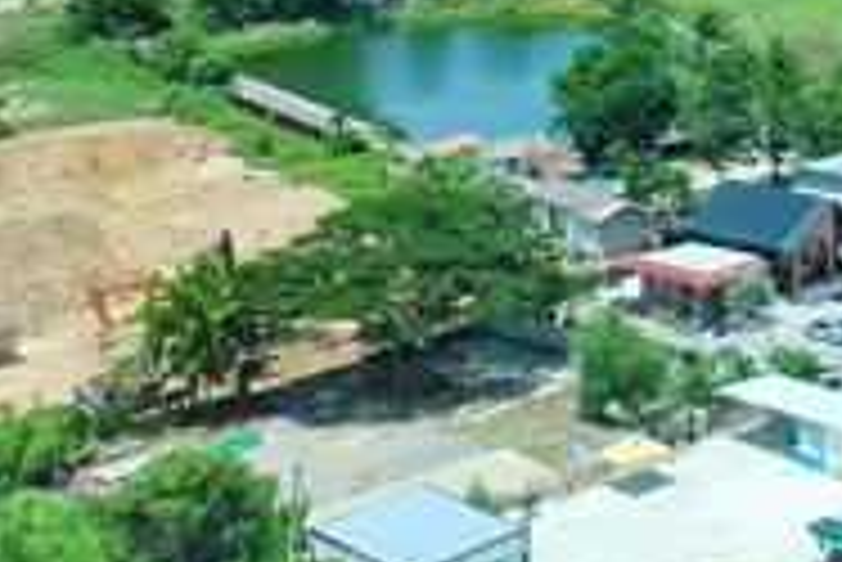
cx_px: 1126
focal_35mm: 77
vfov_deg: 16.1
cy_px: -310
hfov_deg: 23.0
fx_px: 1802
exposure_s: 1/350
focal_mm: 16
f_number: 8
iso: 200
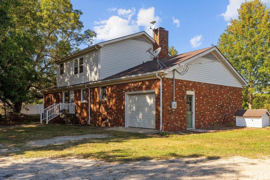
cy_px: 90
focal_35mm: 30
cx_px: 135
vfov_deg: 44.3
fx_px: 221
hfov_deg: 62.8
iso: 100
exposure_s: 1/80
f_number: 8
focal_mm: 29.5
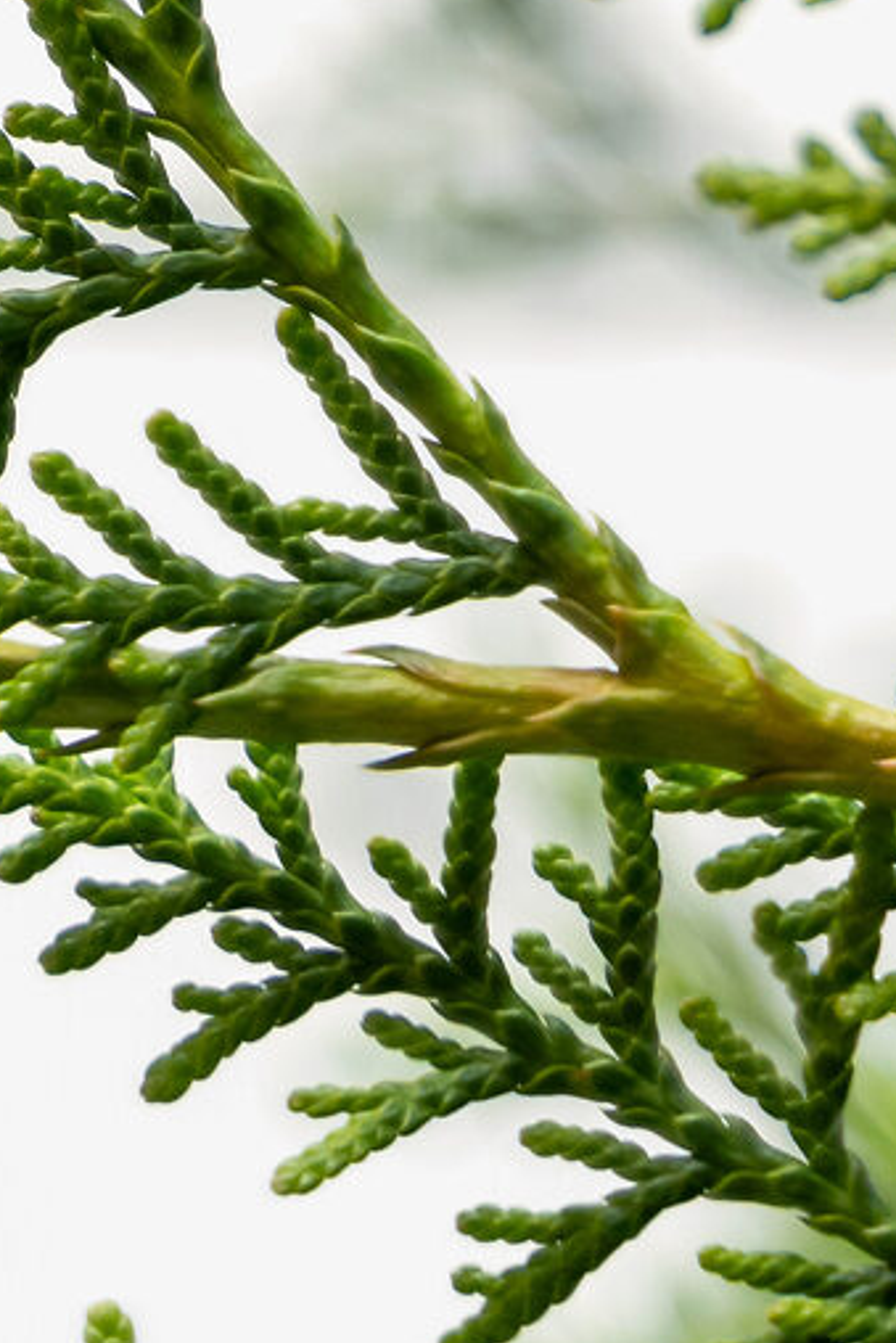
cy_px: -738
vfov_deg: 5.4
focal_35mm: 378
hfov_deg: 3.6
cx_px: -638
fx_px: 14101
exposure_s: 1/500
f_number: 2.8
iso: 800
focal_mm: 75
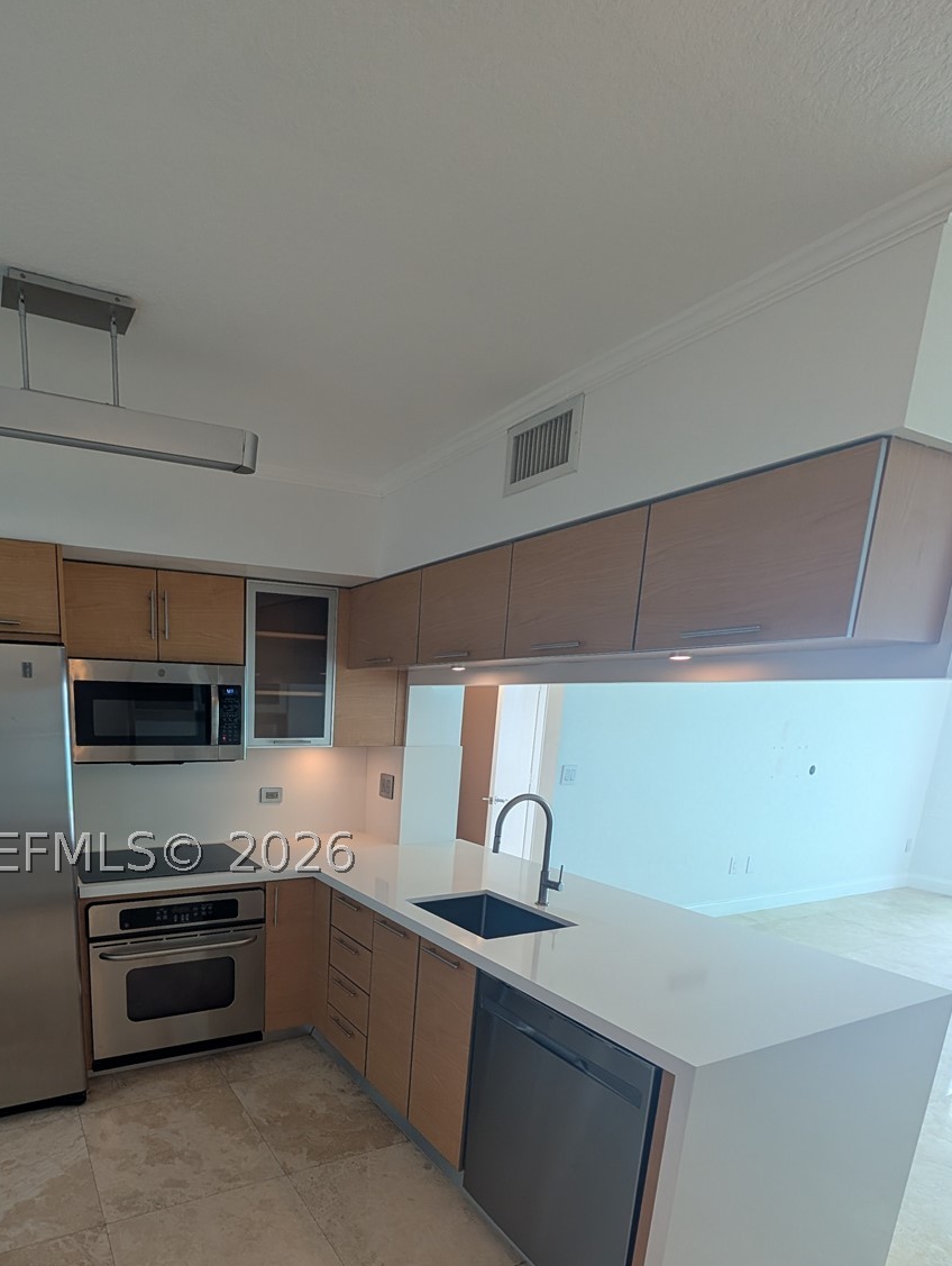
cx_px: 290
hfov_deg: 71.8
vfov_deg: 87.5
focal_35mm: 17
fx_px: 622
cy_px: 853
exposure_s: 1/120
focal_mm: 2.02
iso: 74
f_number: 1.7
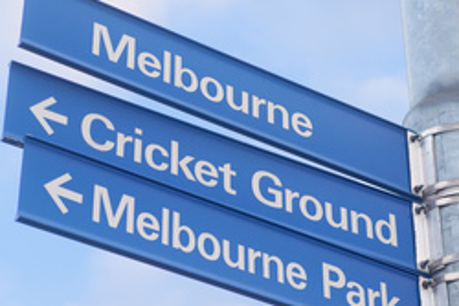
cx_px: 225
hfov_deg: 17.2
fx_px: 1518
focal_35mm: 119
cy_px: 171
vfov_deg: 11.5
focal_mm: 70
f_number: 5
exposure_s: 1/500
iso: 500
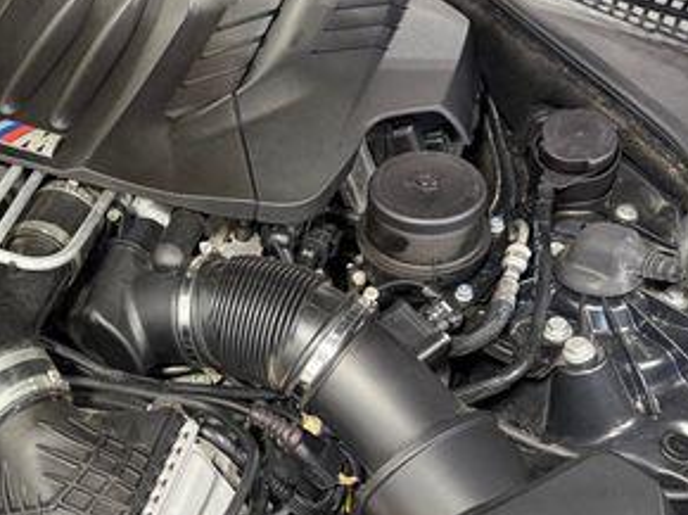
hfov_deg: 33.7
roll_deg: +0.8
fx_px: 1053
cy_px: 249
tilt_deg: -44.1
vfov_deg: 27.5
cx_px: 36
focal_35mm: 53
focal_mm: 6.76
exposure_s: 1/60
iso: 200
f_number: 1.78
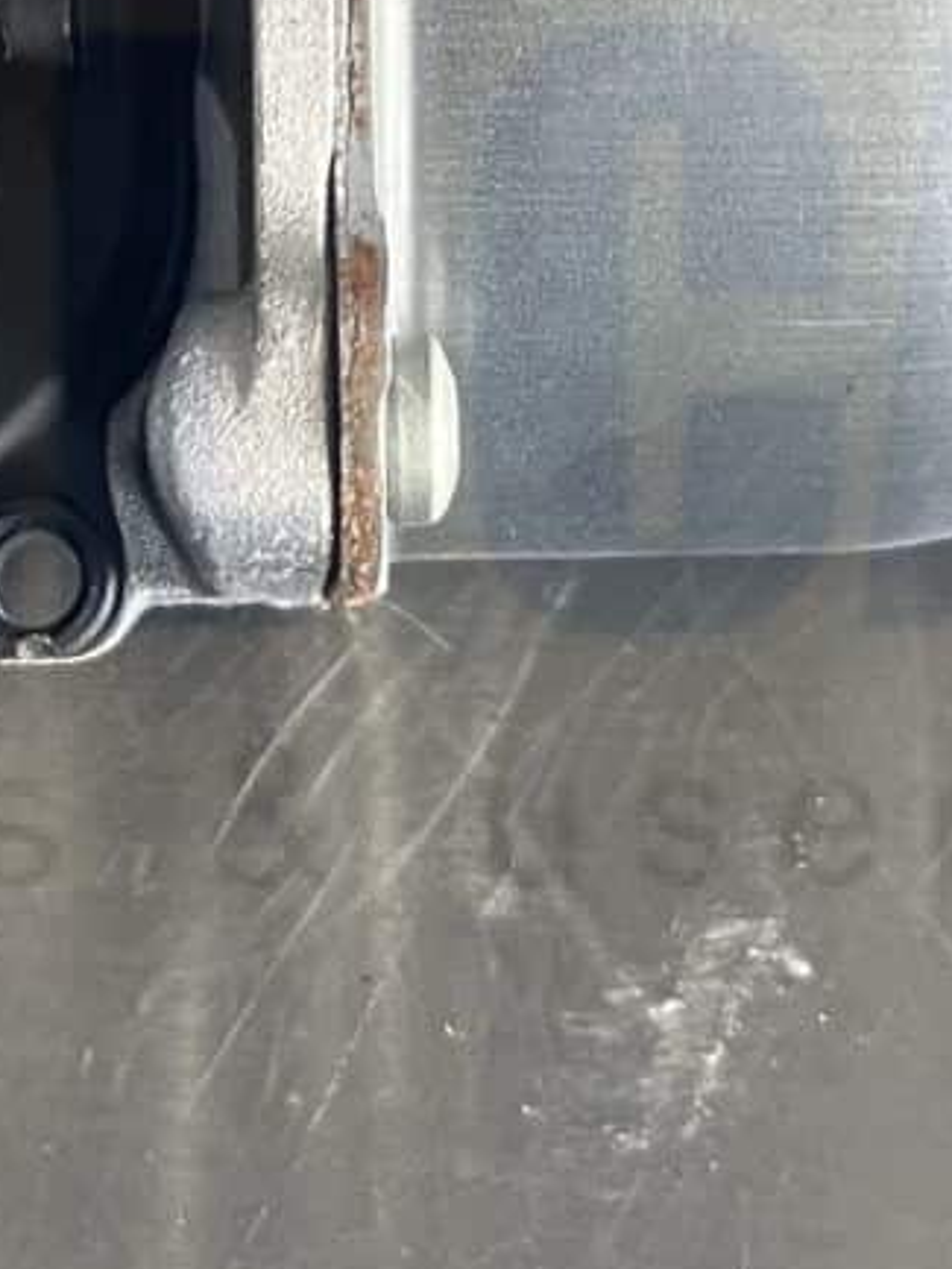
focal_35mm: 123
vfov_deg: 15.3
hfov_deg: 12.1
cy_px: -328
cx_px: 401
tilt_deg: -54.7
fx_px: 4508
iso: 125
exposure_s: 1/76
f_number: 1.6
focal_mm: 5.1
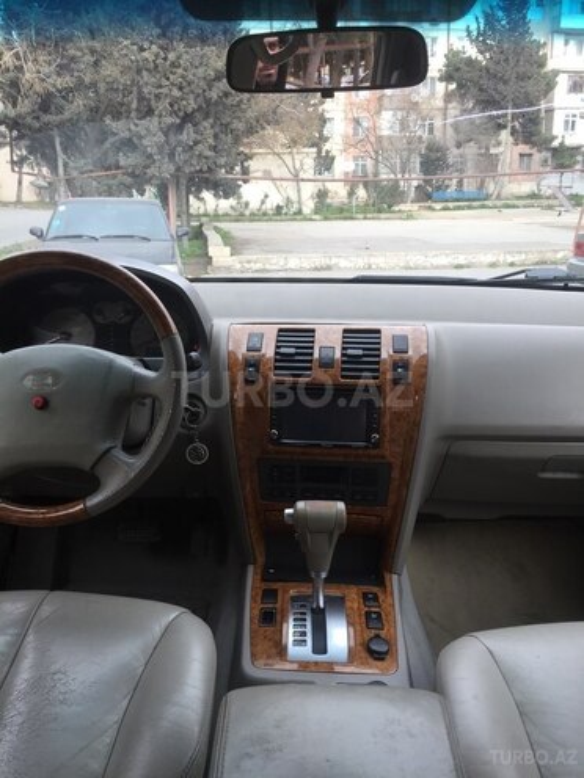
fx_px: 652
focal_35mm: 29
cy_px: 389
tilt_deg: -15.4
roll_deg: +0.9
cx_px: 292
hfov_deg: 48.2
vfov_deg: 61.7
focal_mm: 4.15
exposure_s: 1/100
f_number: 2.2
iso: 40
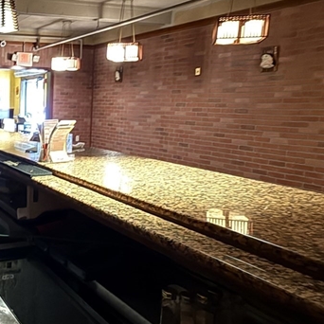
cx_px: 2
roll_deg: -0.6
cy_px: 141
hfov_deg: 39.7
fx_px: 392
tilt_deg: -3.9
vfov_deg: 44.8
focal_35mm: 37
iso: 1250
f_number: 2.2
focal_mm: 2.22
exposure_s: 1/7
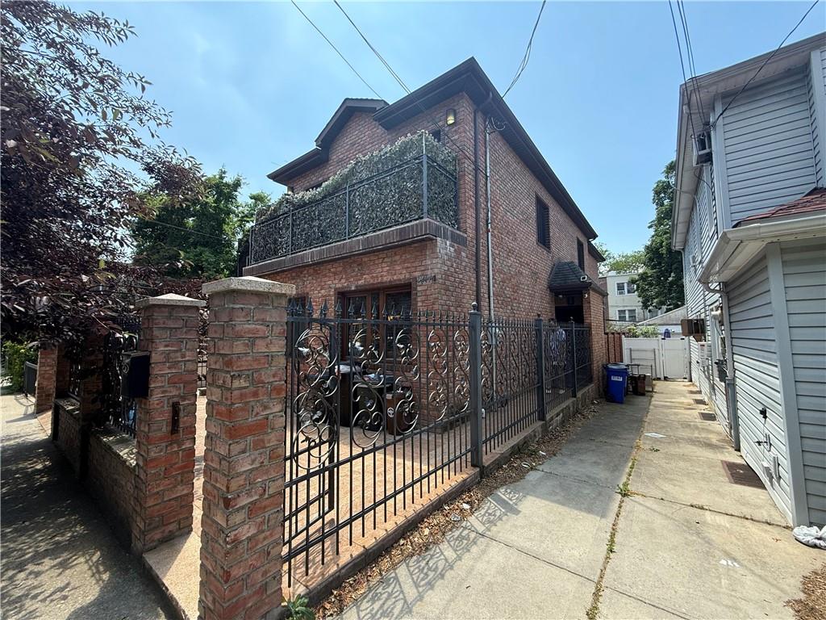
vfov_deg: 85.7
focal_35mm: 14
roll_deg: +0.4
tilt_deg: +3.8
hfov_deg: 102.1
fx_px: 334
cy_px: 310
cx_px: 413
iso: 64
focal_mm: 2.22
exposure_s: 1/514
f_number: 2.2
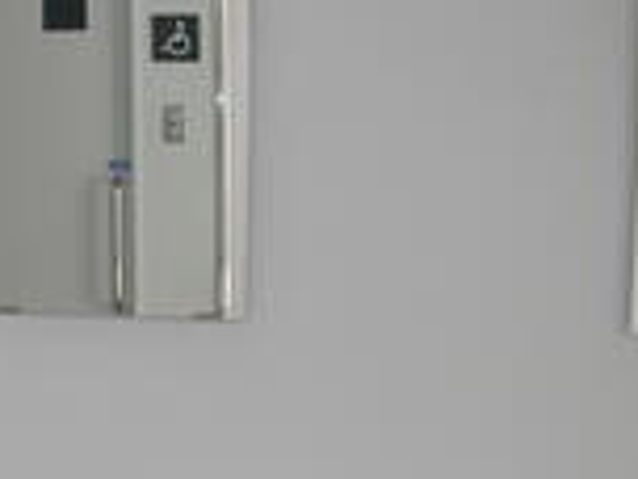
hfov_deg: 19.6
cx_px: -193
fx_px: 1696
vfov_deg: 15.9
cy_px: 416
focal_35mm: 92
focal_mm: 5.8
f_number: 2.8
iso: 50
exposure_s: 1/32
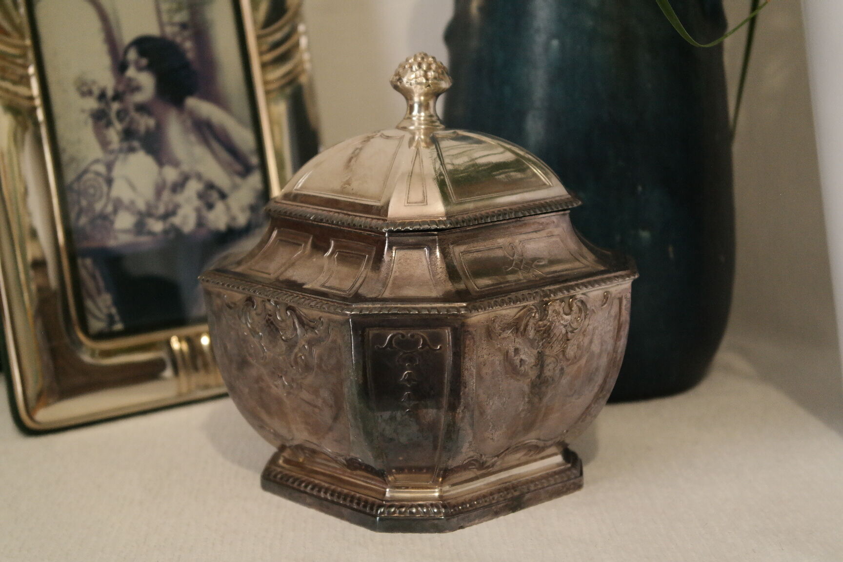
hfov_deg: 26.3
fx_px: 1803
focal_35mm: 77
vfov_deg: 17.7
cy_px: 281
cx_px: 422
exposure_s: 1/30
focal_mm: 50
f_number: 5.6
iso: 1600
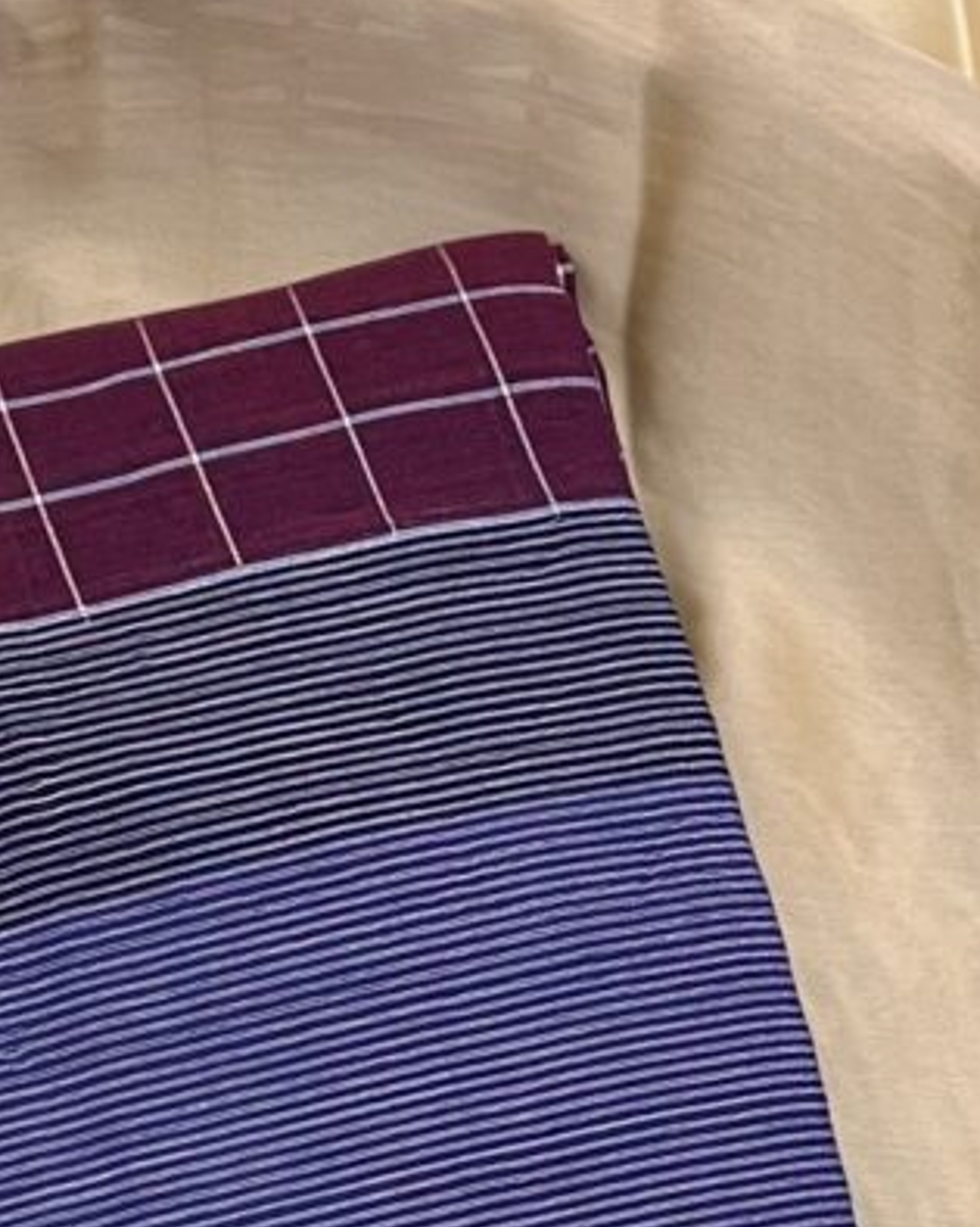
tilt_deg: -82.2
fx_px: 2394
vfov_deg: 26.2
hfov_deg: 22.9
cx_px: 246
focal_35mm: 66
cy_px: 1395
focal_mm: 5.1
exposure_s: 1/50
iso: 80
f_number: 1.6
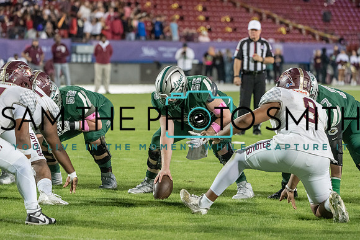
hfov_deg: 9.0
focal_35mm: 229
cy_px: 120
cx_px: 180
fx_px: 2290
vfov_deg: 6.0
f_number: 5.6
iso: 6400
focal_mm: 229
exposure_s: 1/500
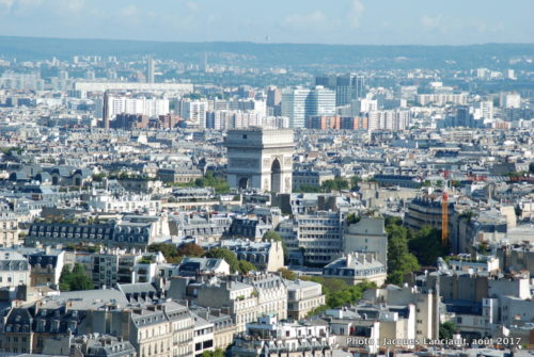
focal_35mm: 153
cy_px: 178
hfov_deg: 13.4
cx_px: 267
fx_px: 2273
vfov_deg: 9.0
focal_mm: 102
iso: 100
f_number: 5.3
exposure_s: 1/320
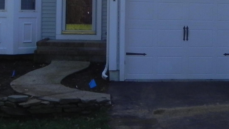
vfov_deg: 15.2
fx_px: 474
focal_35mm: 78
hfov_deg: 27.1
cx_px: 135
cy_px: -5
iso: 160
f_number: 8
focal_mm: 4.6
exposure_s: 1/250
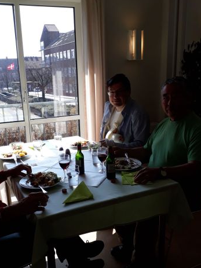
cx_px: 85
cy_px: 149
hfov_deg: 40.6
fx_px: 271
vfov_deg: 52.5
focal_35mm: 35
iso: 40
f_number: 1.9
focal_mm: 3.6
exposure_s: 1/595
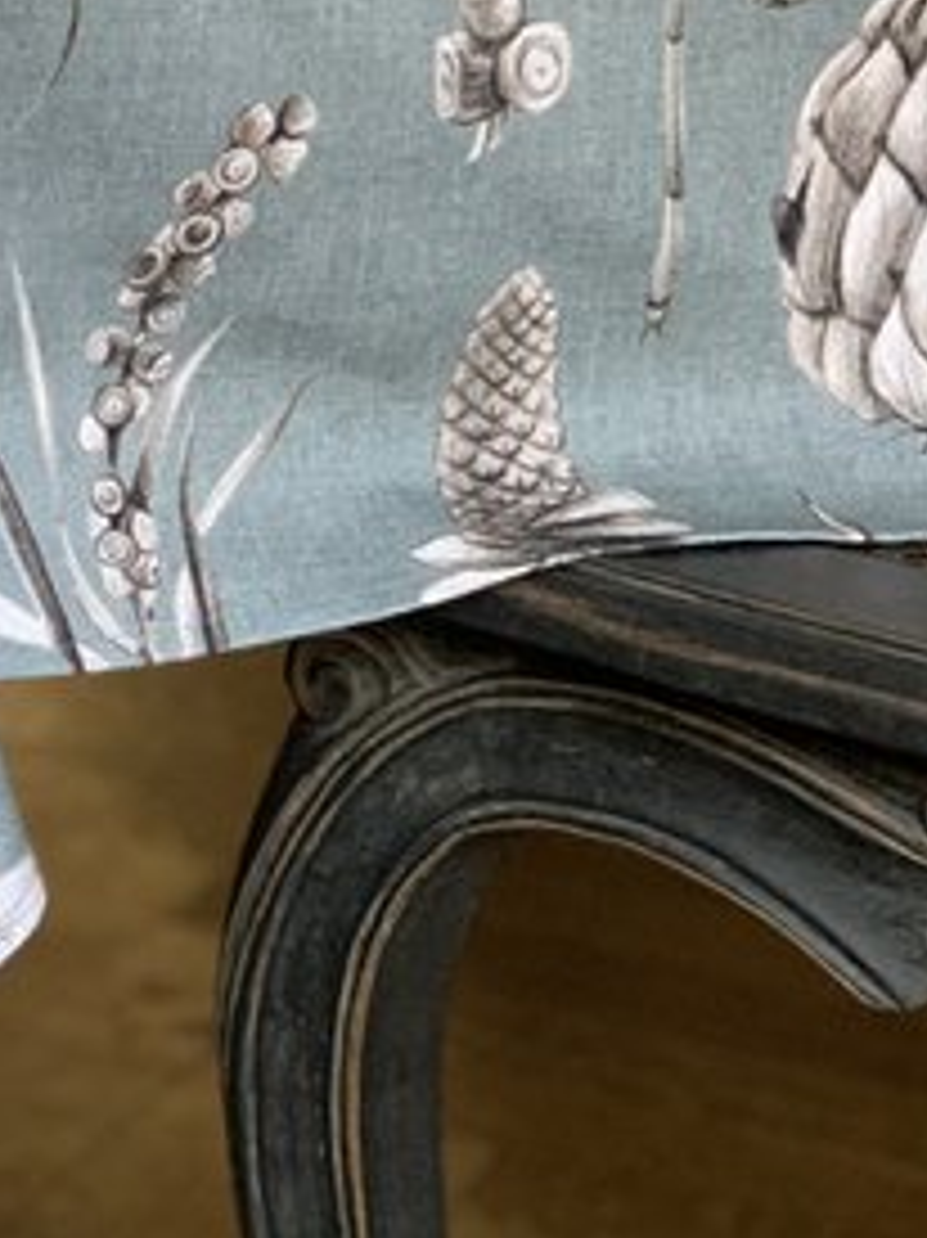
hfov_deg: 9.7
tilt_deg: -16.8
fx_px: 5396
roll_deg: +2.3
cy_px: 311
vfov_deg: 13.0
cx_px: -241
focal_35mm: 151
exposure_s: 1/60
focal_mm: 6
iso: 250
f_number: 2.4
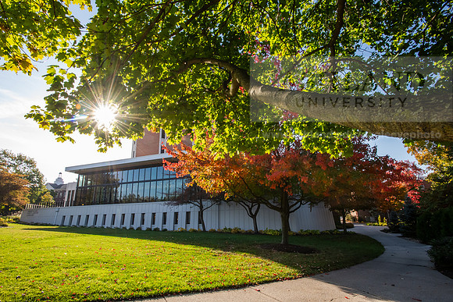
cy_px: 151
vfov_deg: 64.6
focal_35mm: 19
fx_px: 239
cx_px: 226
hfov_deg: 86.9
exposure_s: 1/125
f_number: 18
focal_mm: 19
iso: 800
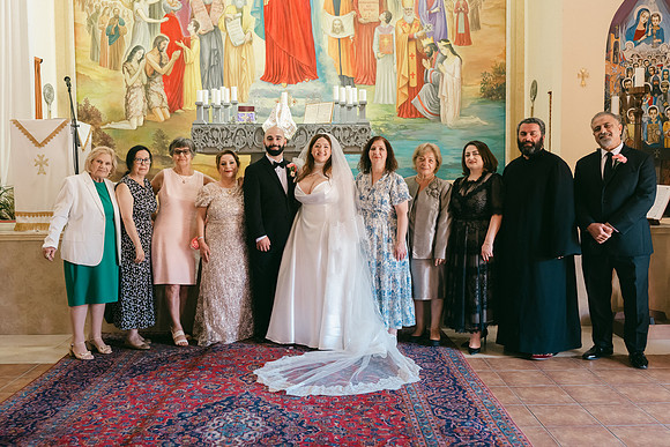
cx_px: 335
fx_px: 652
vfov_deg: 37.9
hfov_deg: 54.4
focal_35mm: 35
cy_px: 224
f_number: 4
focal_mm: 35
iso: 2500
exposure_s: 1/125
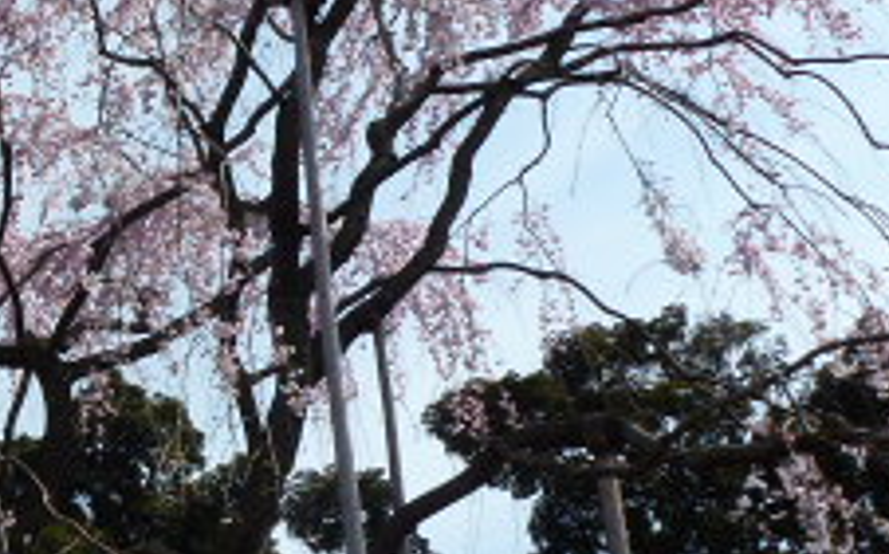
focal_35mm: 72
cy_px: 244
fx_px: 1744
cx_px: -256
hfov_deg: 24.9
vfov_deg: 18.1
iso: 100
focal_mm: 4.3
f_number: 4
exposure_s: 1/1000
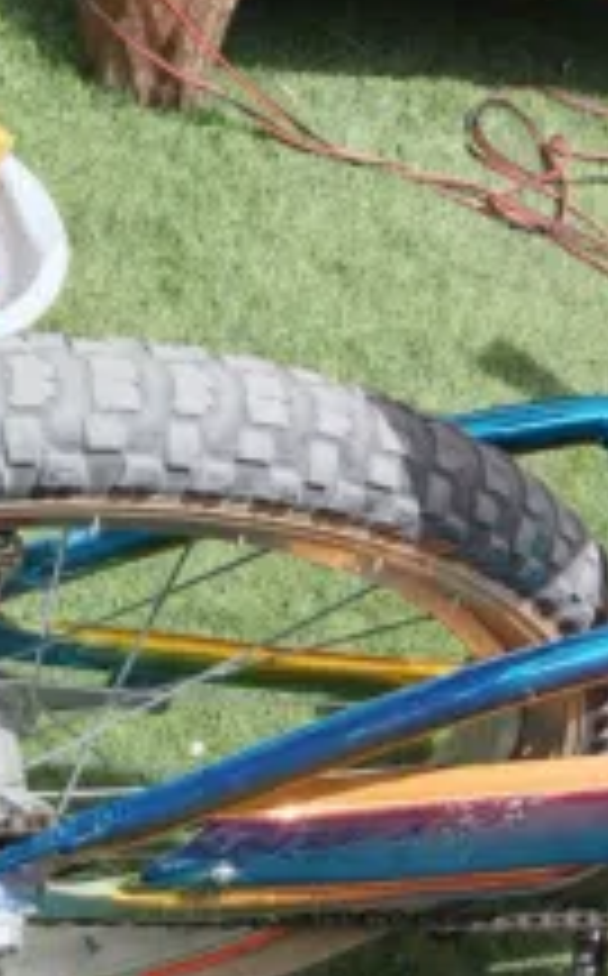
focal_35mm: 72
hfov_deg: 15.7
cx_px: 1049
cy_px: 774
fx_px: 1915
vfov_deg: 28.1
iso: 50
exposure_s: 1/366
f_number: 1.6
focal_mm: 4.09
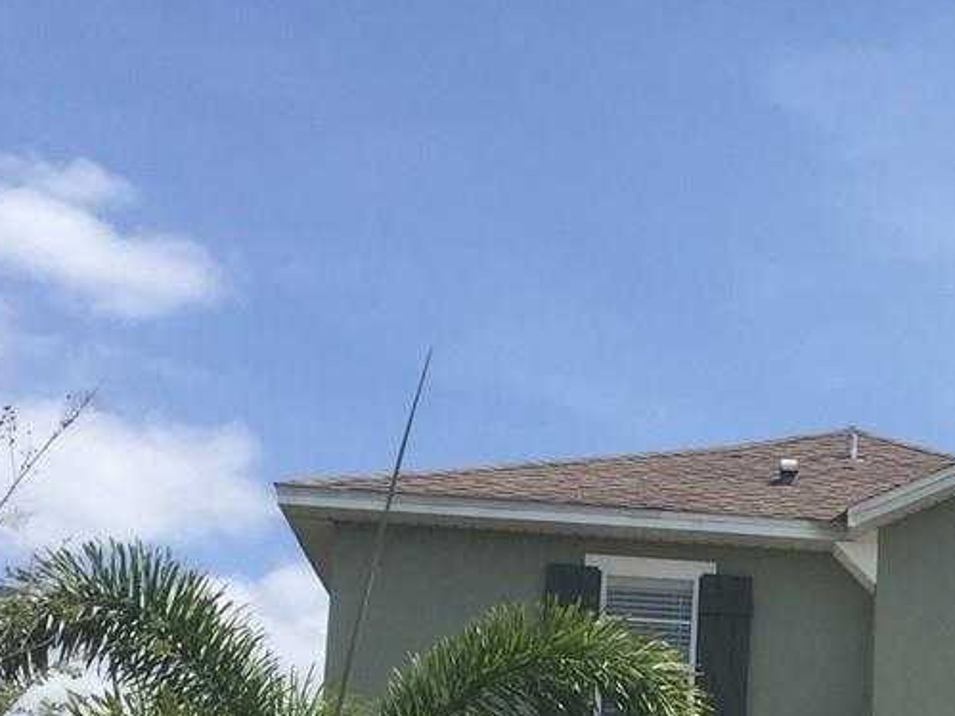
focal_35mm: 93
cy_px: 865
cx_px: 1290
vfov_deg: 15.3
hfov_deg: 19.3
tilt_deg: +8.7
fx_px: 2565
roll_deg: -1.3
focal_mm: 4.15
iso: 32
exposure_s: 1/2326
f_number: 2.2
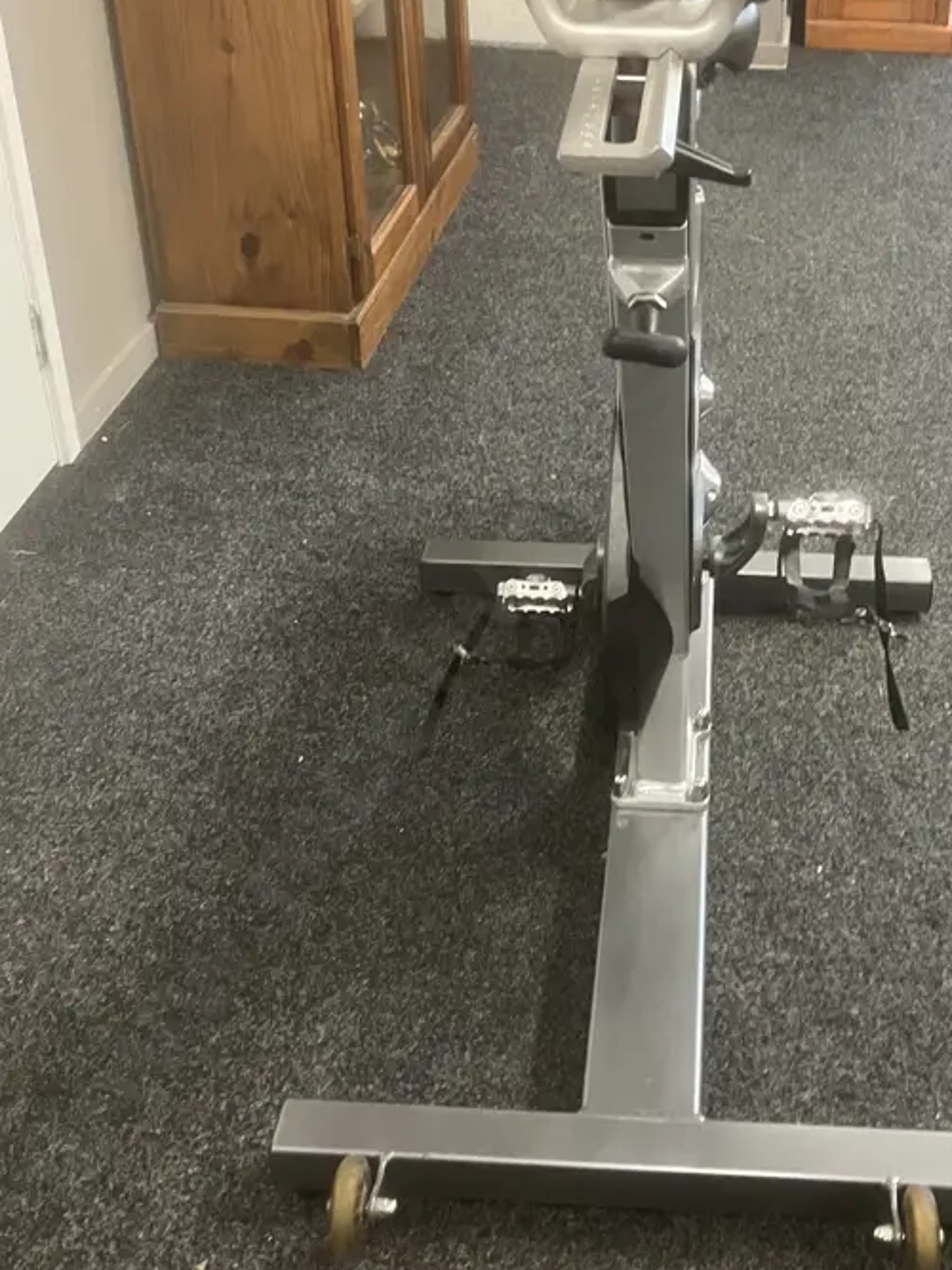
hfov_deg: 33.3
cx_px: 630
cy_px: 413
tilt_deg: -27.8
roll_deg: -1.7
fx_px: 1577
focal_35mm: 43
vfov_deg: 43.2
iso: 320
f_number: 1.8
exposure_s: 1/33
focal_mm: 3.99
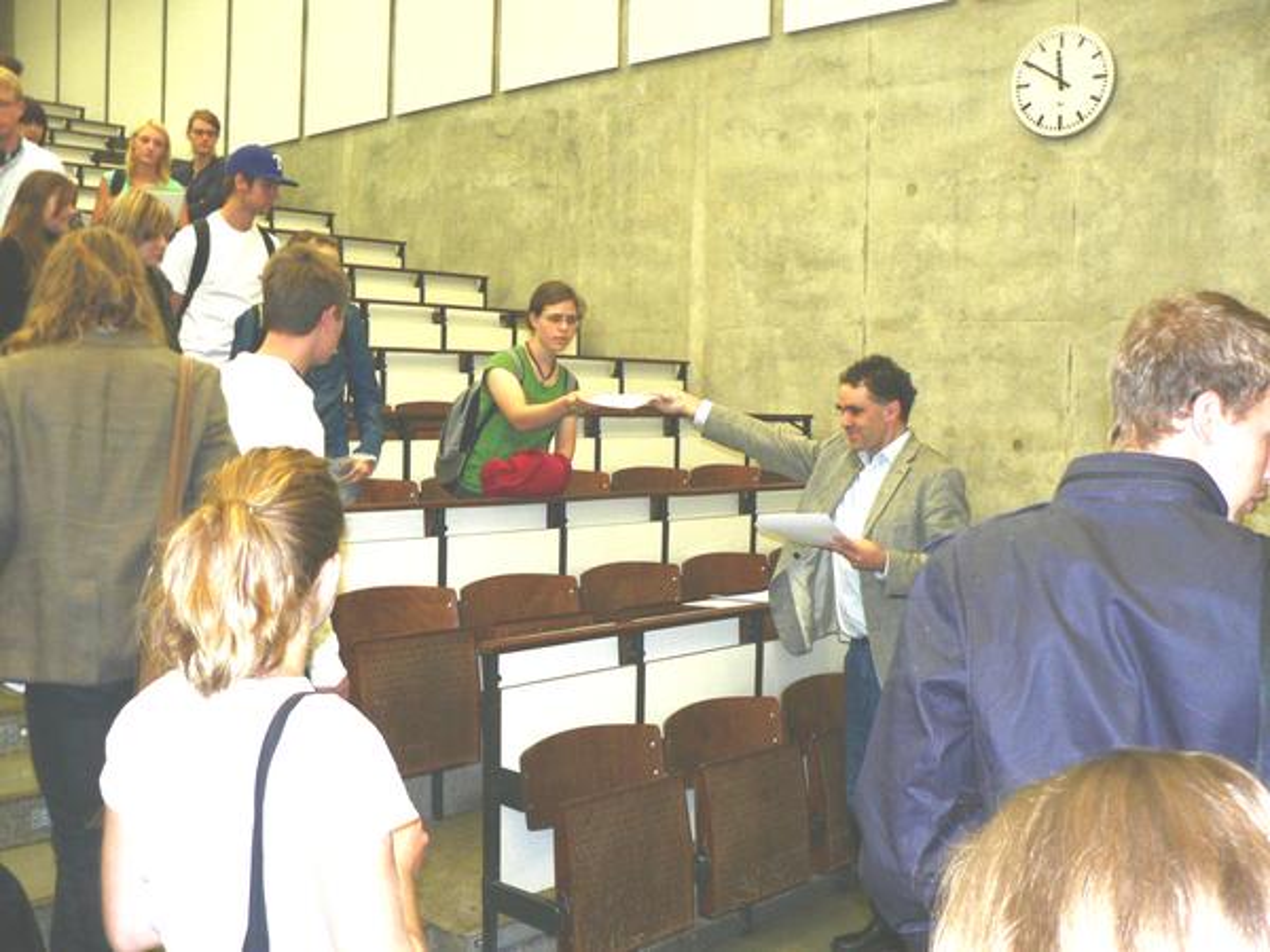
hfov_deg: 51.4
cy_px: 476
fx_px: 1321
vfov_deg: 39.7
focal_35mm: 36
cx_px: 635
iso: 100
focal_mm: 6
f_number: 2.8
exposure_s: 1/60
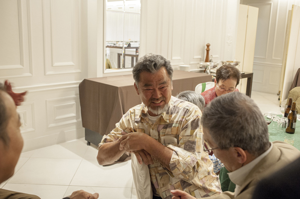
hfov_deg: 54.5
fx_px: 292
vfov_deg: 37.8
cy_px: 100
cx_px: 150
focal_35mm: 35
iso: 2200
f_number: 5.6
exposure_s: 1/100
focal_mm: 35
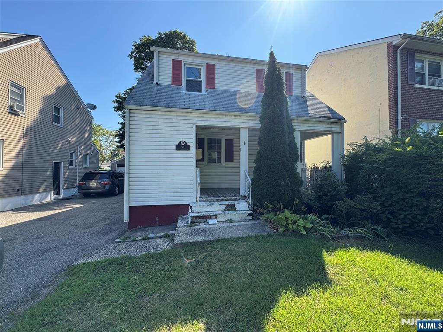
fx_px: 179
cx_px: 222
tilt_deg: +3.8
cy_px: 166
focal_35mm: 14
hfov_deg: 102.1
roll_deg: +1.1
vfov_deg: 85.7
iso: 50
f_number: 2.2
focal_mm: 2.22
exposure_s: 1/479
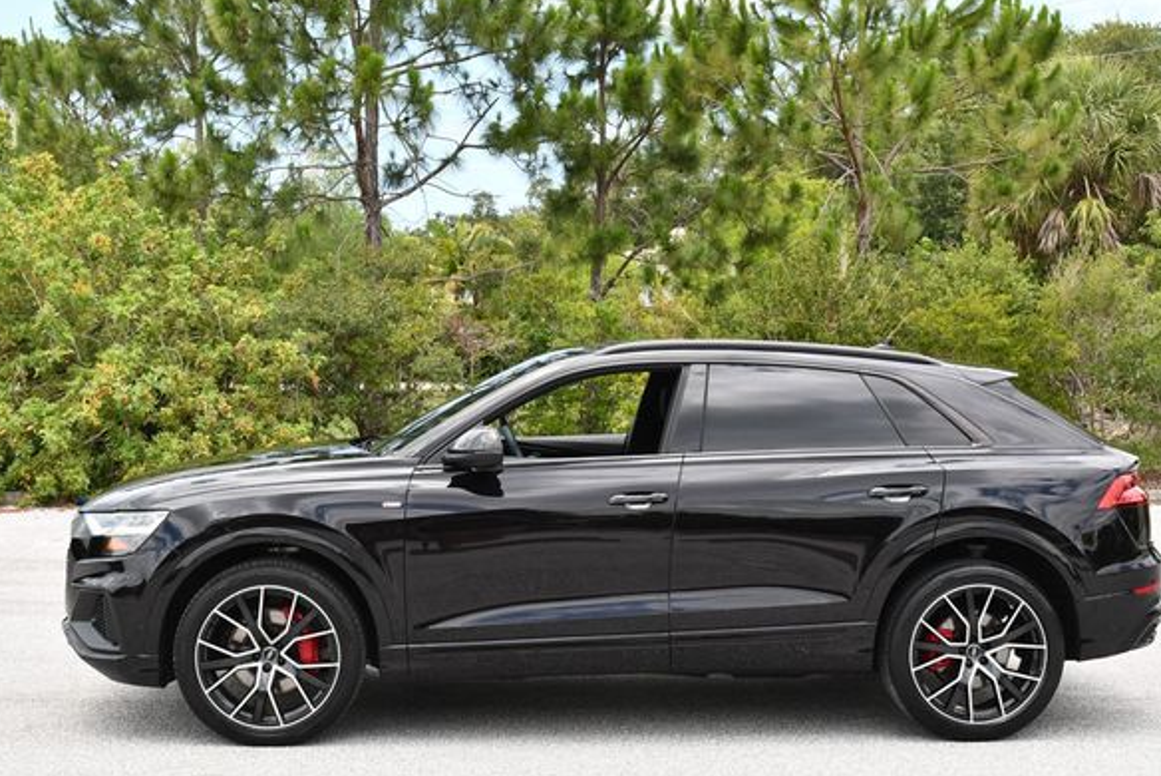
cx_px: 604
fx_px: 1839
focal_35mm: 57
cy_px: 408
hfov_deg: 35.0
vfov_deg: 23.8
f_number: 7.1
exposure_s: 1/250
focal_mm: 26
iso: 200
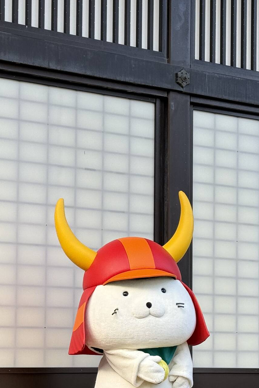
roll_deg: -0.5
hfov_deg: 13.4
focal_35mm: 102
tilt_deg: +5.4
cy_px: 246
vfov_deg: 20.0
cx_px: 98
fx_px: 1101
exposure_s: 1/545
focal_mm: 6.76
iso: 64
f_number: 1.78
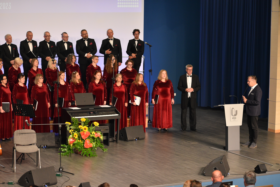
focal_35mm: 105
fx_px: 817
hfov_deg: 19.5
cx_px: 140
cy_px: 94
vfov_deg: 13.0
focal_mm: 70
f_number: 4.5
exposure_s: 1/60
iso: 1100
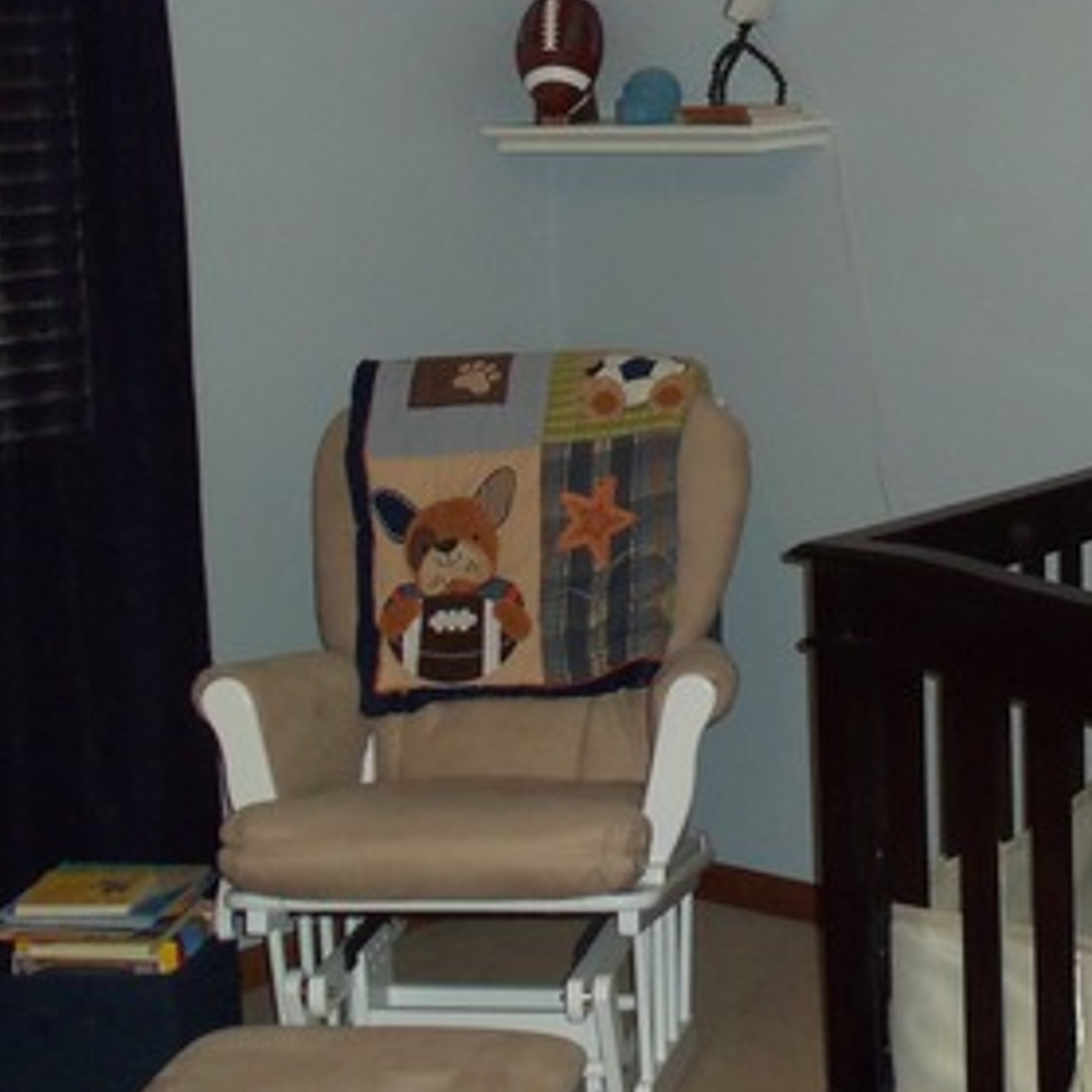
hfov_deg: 21.9
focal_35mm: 77
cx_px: 998
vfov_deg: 22.3
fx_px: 2748
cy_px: 262
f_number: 3.7
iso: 160
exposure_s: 1/30
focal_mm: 6.7
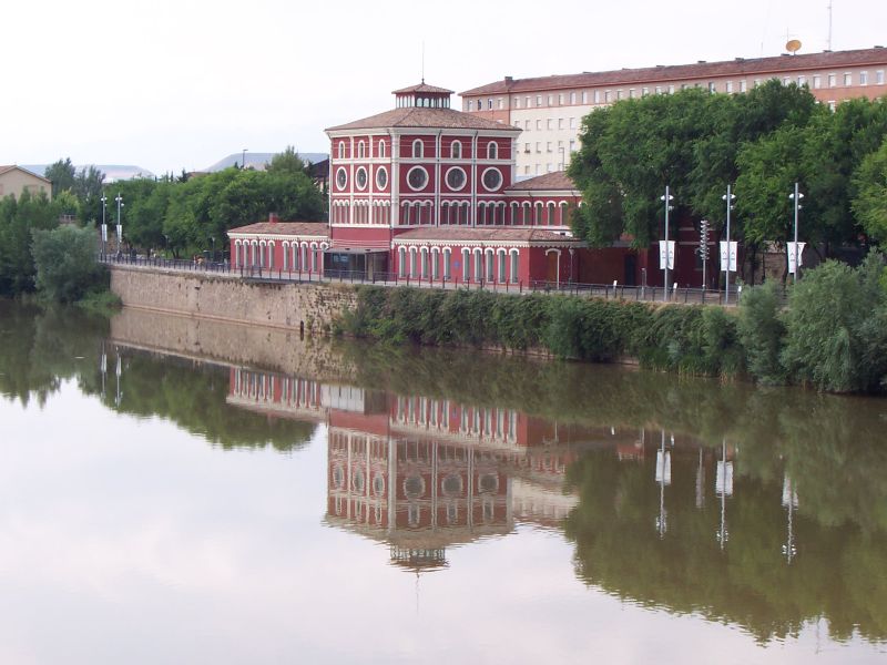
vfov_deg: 16.6
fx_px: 2281
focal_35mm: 89
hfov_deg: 22.0
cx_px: 444
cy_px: 332
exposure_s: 1/125
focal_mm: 13.5
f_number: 8
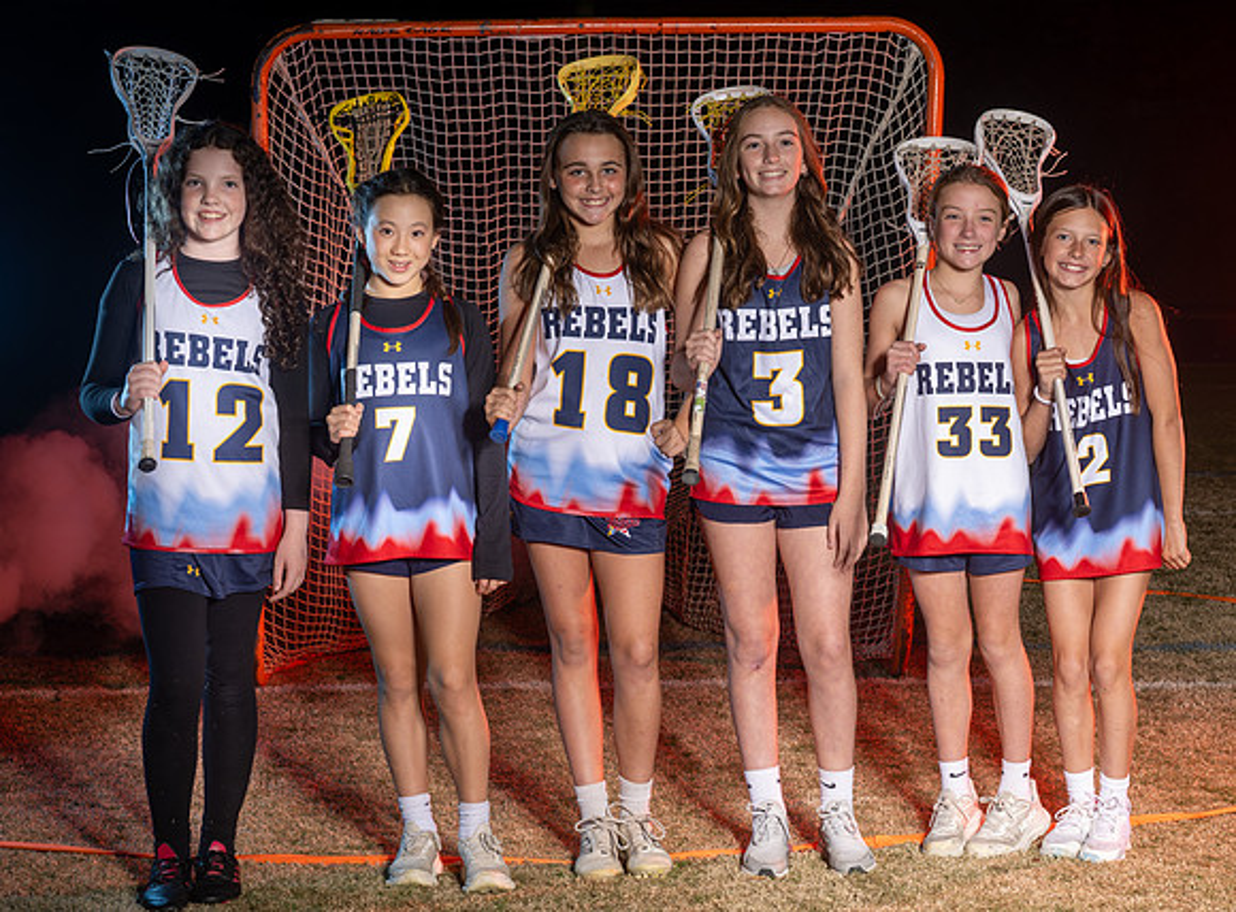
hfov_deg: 22.3
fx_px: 3132
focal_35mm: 88
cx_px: 728
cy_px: 440
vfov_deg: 16.6
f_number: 9
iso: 64
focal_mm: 72
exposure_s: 1/200
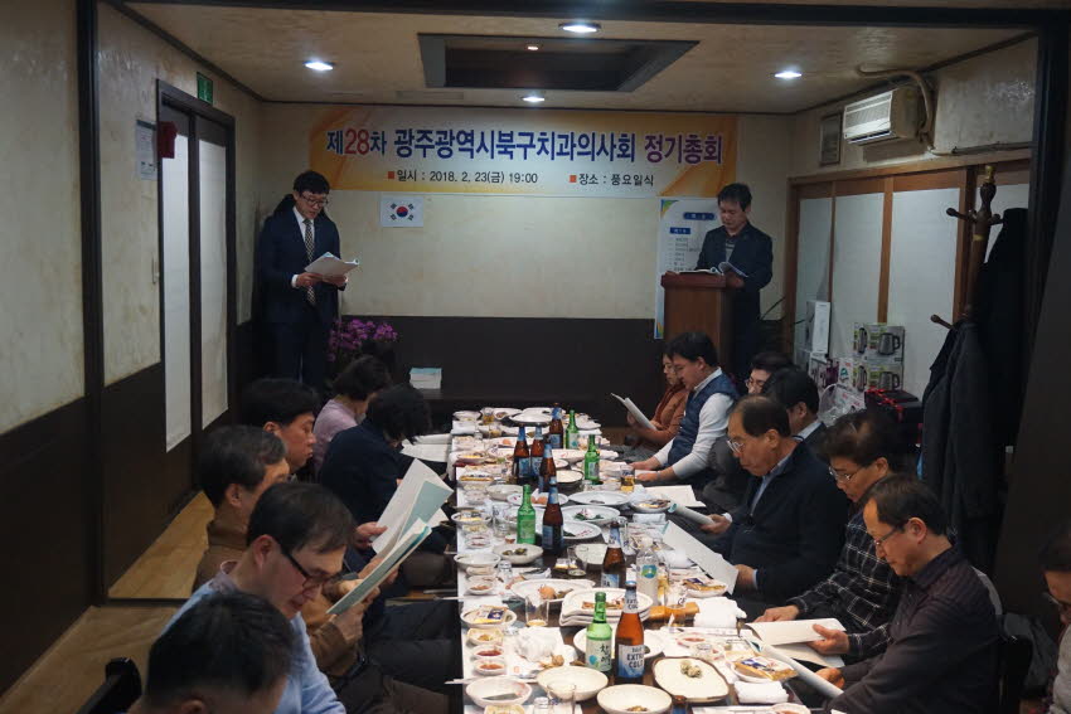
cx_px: 536
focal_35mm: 42
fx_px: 1250
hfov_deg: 46.4
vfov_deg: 31.9
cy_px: 357
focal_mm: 28
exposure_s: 1/100
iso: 3200
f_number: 4.5
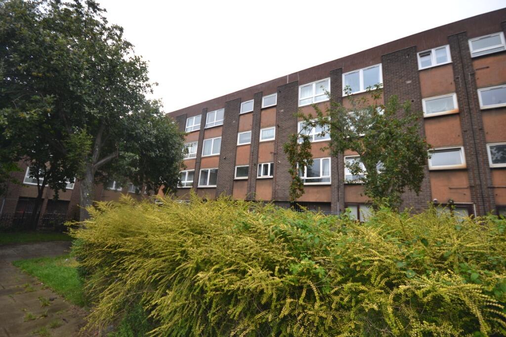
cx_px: 253
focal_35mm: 15
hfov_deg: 100.4
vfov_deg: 77.3
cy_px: 168
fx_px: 211
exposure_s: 1/125
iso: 100
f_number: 4
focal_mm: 10
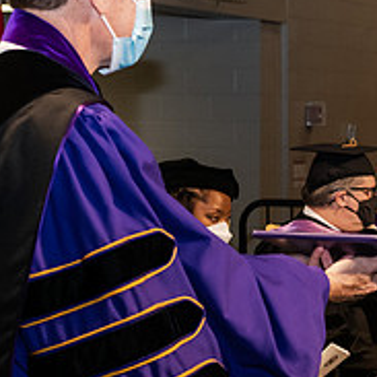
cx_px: 416
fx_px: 1861
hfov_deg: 11.4
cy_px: 186
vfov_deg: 11.6
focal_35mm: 151
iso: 1600
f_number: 6.3
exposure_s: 1/200
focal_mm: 56
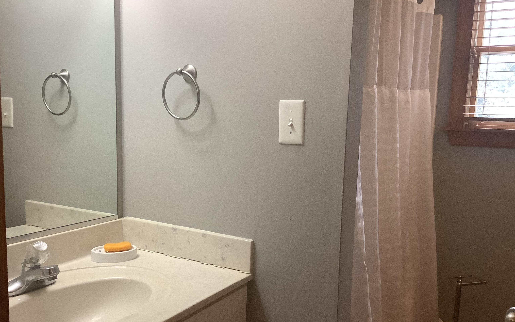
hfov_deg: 58.1
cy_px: 174
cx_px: 258
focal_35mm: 33
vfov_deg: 38.3
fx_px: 463
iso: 160
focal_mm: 3.3
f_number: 2.4
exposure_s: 1/60
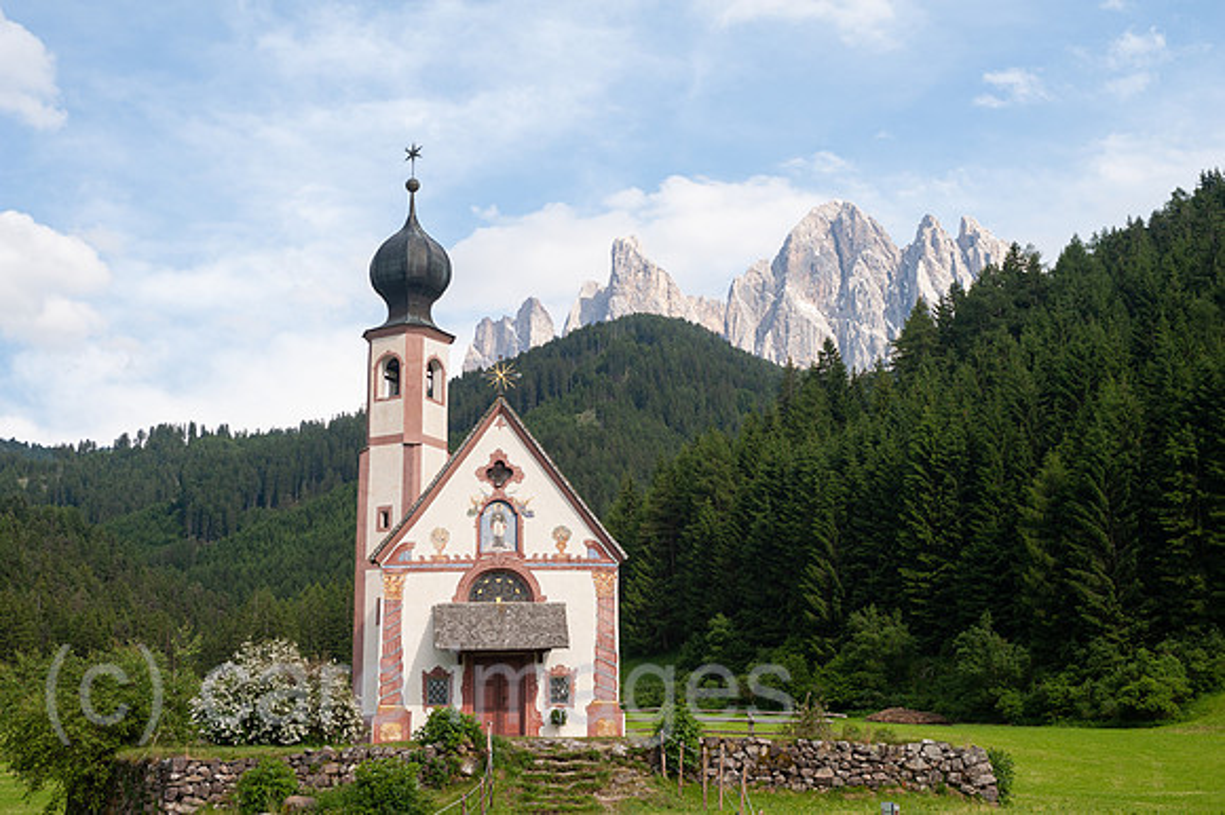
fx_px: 1632
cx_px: 612
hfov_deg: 41.1
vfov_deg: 28.0
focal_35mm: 48
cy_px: 408
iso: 320
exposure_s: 1/400
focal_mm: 48
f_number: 8
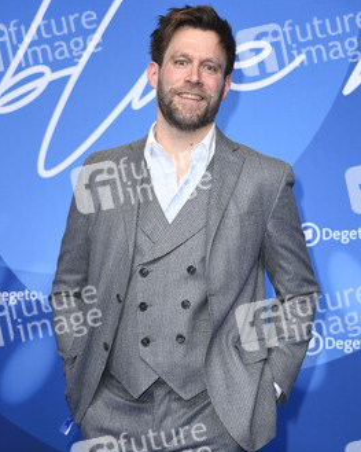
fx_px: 1523
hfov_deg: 13.5
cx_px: 181
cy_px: 250
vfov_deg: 16.9
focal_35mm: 114
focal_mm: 100
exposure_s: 1/250
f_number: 5.6
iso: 1250
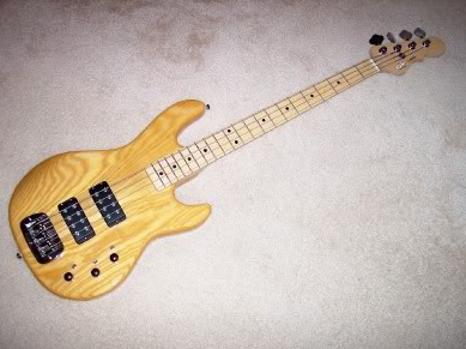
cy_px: 176
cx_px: 234
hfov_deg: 50.2
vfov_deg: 38.6
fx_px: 498
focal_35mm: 37
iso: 80
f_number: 2.7
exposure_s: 1/64
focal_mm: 6
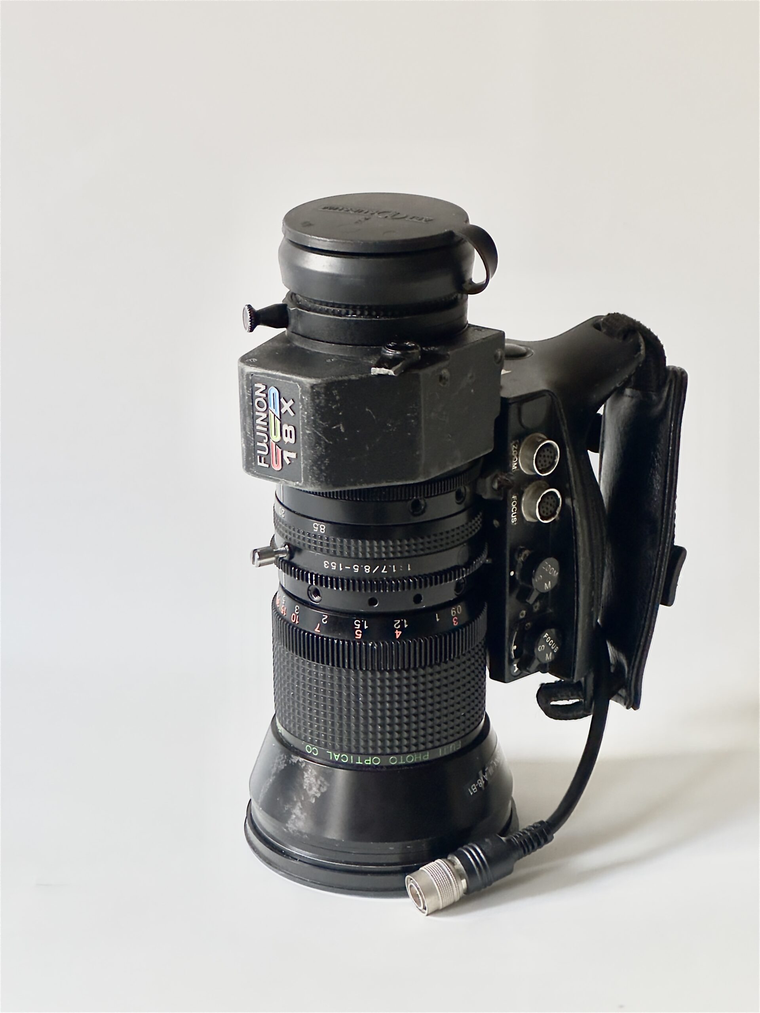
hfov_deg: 19.1
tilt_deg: -19.1
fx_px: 2254
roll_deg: -0.4
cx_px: 380
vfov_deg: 25.3
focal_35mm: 77
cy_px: 506
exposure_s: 1/60
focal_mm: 9
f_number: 2.8
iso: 320
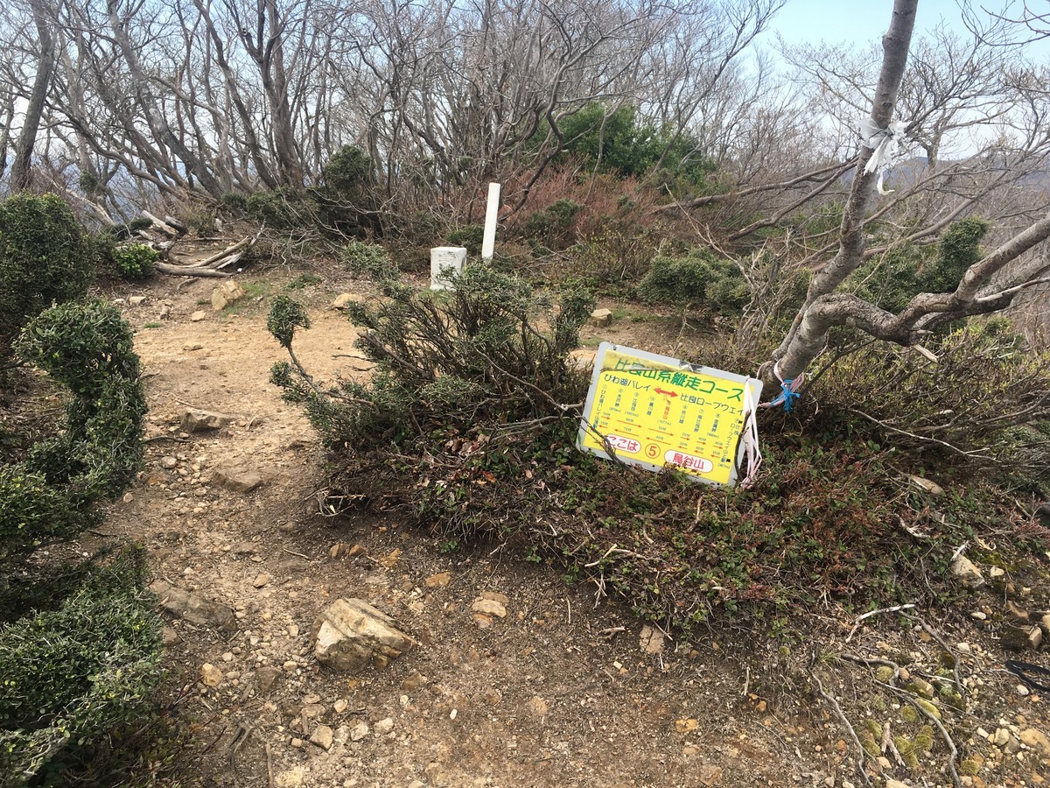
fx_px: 880
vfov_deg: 48.2
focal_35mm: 29
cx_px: 525
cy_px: 394
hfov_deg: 61.7
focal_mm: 4.15
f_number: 2.2
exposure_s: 1/582
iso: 25
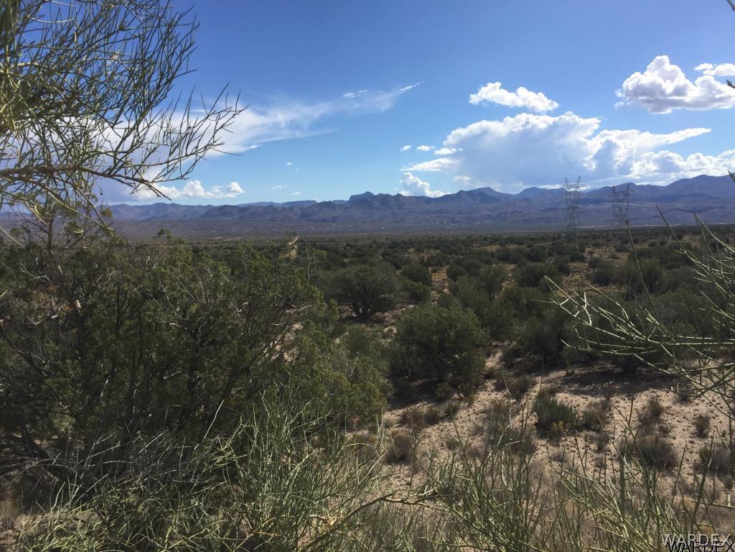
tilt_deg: -6.1
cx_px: 368
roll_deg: +1.6
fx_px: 616
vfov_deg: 48.2
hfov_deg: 61.7
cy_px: 276
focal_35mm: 29
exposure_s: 1/3049
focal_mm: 4.15
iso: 32
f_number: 2.2
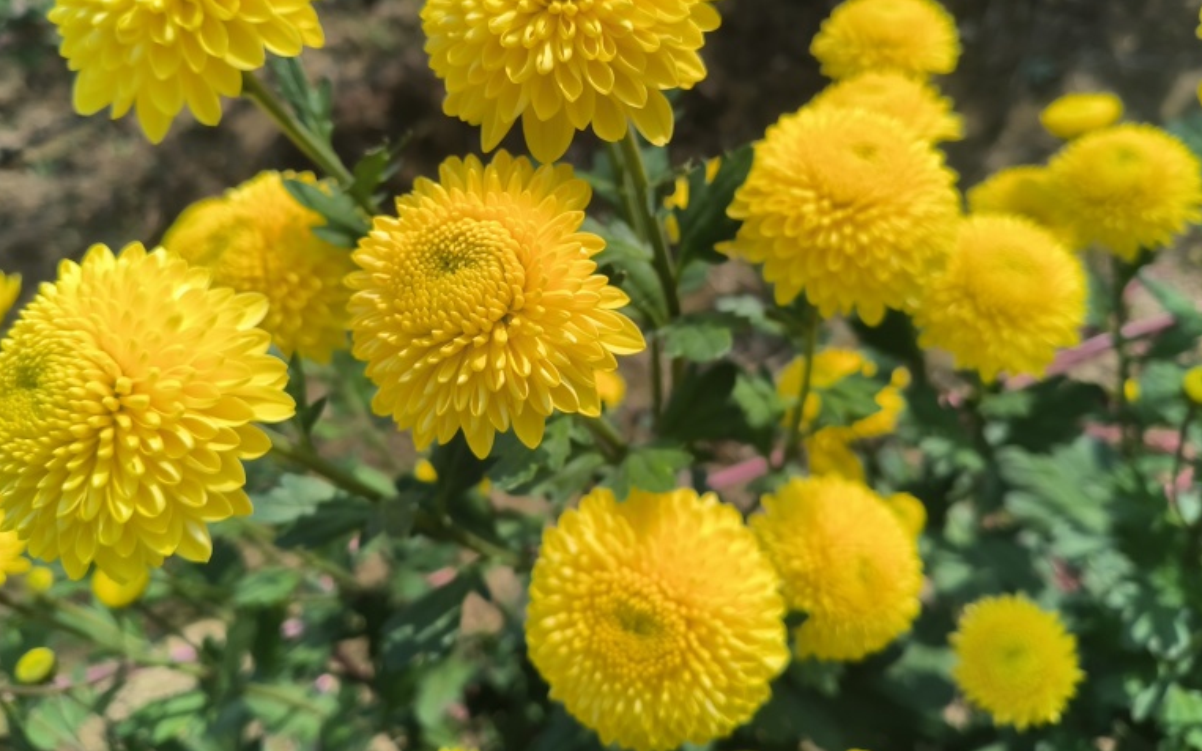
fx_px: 983
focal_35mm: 30
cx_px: 589
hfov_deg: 62.9
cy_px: 294
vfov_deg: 41.6
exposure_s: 1/1440
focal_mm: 5.52
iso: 100
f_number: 1.9
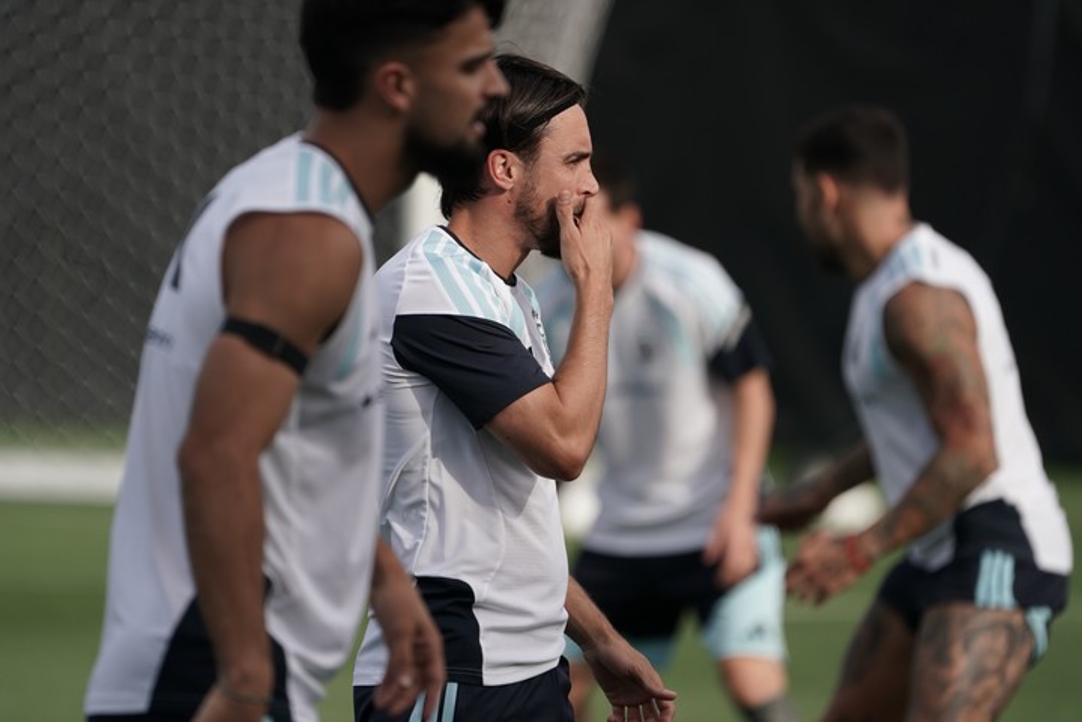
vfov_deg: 2.3
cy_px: 361
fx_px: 18032
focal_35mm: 600
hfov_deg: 3.4
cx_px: 541
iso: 250
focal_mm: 600
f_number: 6.3
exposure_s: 1/1000
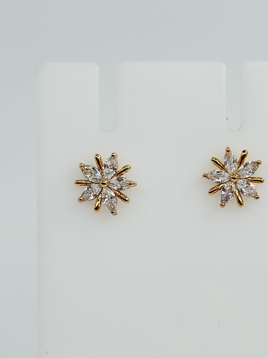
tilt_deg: -19.8
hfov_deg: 15.2
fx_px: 1002
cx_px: 174
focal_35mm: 97
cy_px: 199
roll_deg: -0.9
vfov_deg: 20.2
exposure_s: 1/1414
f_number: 1.78
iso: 80
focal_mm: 6.86
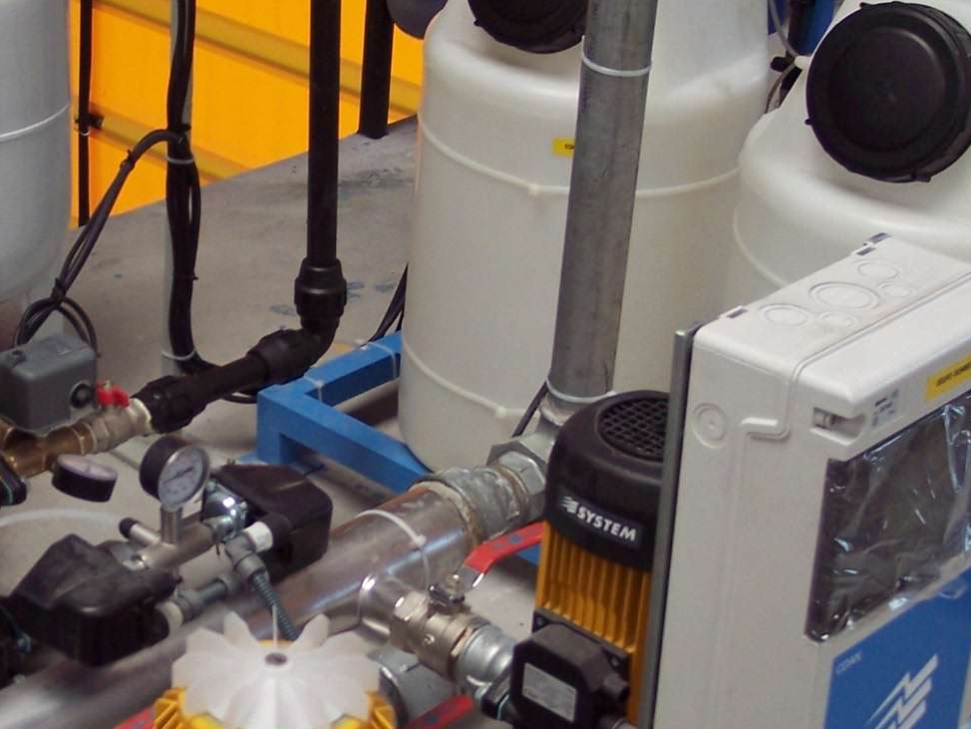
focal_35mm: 82
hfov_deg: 23.5
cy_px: 400
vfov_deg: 18.0
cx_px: 224
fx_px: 2301
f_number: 2.8
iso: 100
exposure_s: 1/90
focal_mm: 8
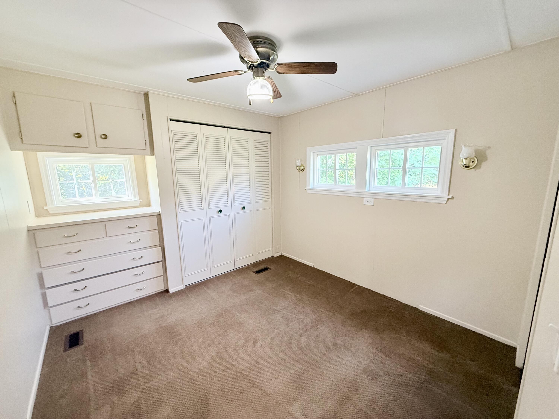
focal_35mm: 14
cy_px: 210
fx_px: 226
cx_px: 280
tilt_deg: -8.2
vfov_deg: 85.7
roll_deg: +1.0
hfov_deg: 102.1
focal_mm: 2.22
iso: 250
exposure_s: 1/60
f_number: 2.2
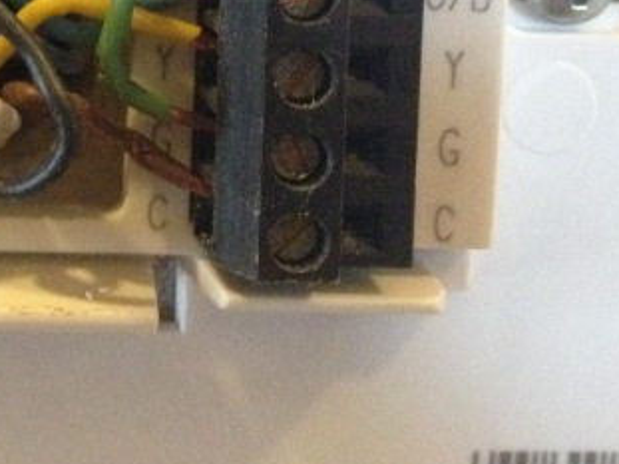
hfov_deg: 20.8
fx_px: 1609
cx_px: -42
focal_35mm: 90
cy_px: 8
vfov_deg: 16.1
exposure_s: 1/15
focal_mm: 4.28
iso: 800
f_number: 2.4
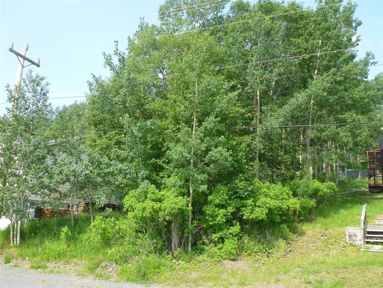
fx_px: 343
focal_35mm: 31
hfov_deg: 58.4
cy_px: 144
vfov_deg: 45.4
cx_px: 192
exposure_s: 1/250
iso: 100
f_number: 3.5
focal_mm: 5.5
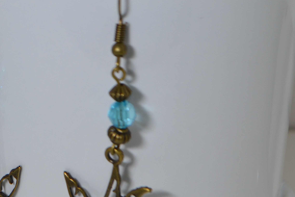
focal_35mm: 140
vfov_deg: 9.8
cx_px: 12
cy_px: 140
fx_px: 1147
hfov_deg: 14.5
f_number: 8
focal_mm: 46
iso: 400
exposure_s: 1/100
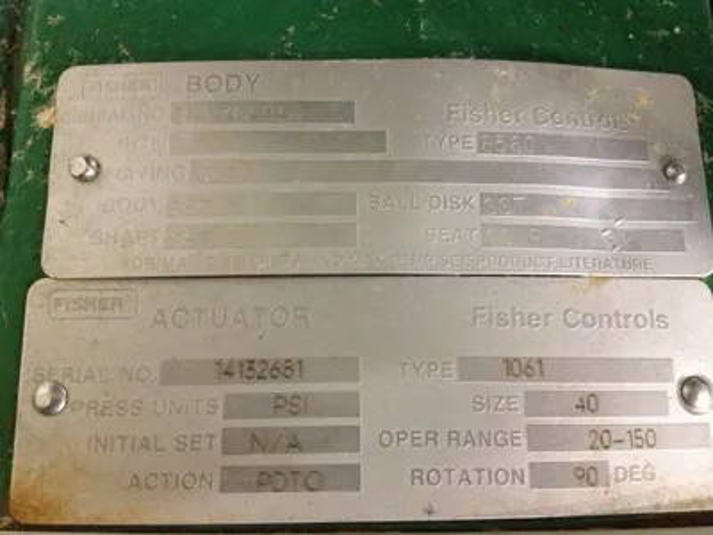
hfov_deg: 52.6
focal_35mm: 35
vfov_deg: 40.7
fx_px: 721
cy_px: 268
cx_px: 356
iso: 400
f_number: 2.4
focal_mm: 4.28
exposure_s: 1/20
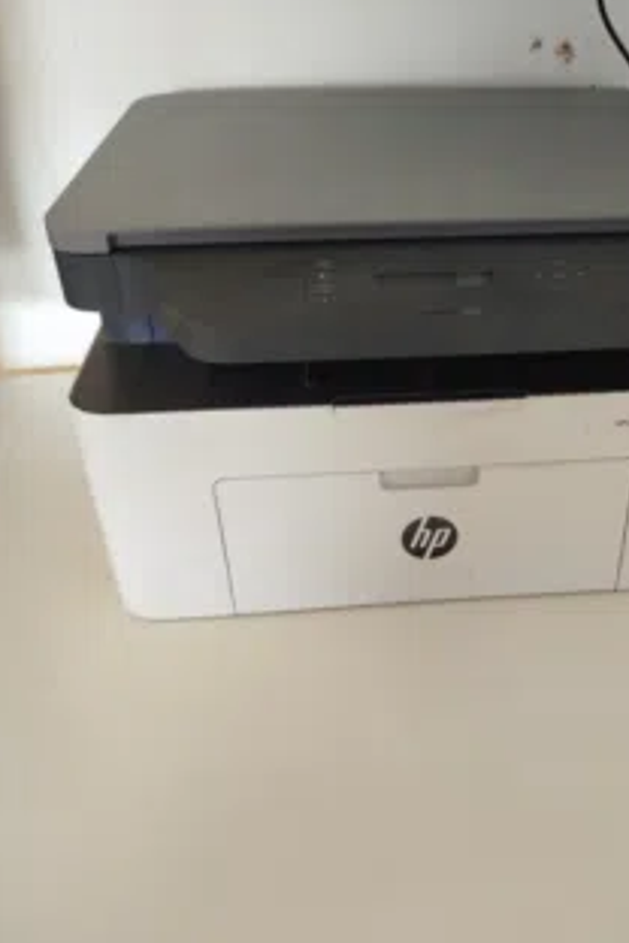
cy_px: 447
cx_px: 438
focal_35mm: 32
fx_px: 839
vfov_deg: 58.7
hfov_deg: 40.4
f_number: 1.7
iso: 200
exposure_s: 1/50
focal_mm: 5.31
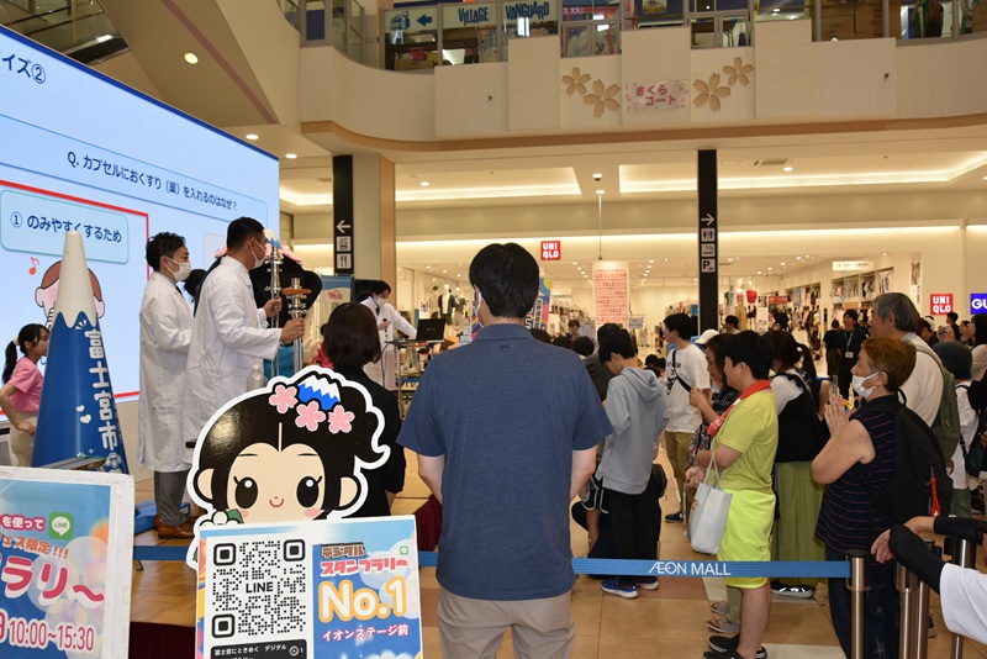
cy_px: 330
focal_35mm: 29
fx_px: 795
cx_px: 494
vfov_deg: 45.0
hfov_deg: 63.6
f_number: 5.6
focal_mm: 29
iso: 640
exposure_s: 1/125
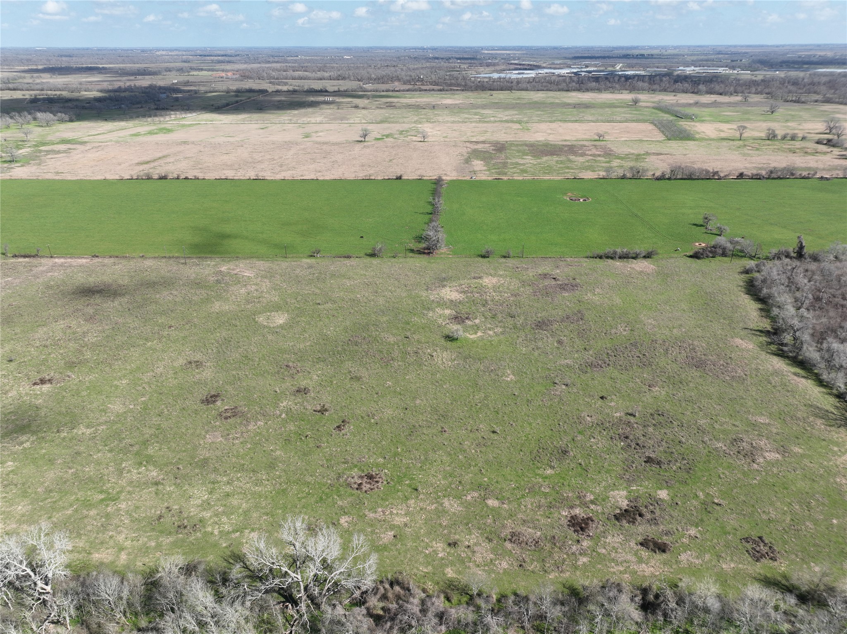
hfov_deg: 71.6
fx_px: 587
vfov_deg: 56.8
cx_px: 424
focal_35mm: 24
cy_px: 317
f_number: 2.8
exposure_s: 1/1250
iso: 100
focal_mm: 12.29
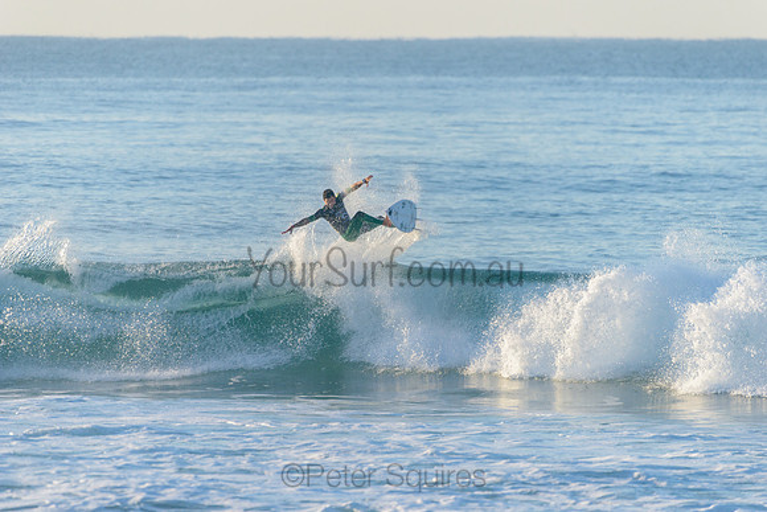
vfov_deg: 2.8
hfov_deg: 4.1
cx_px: 384
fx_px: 10657
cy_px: 256
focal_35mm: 500
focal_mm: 500
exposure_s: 1/2000
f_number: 5.6
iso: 360
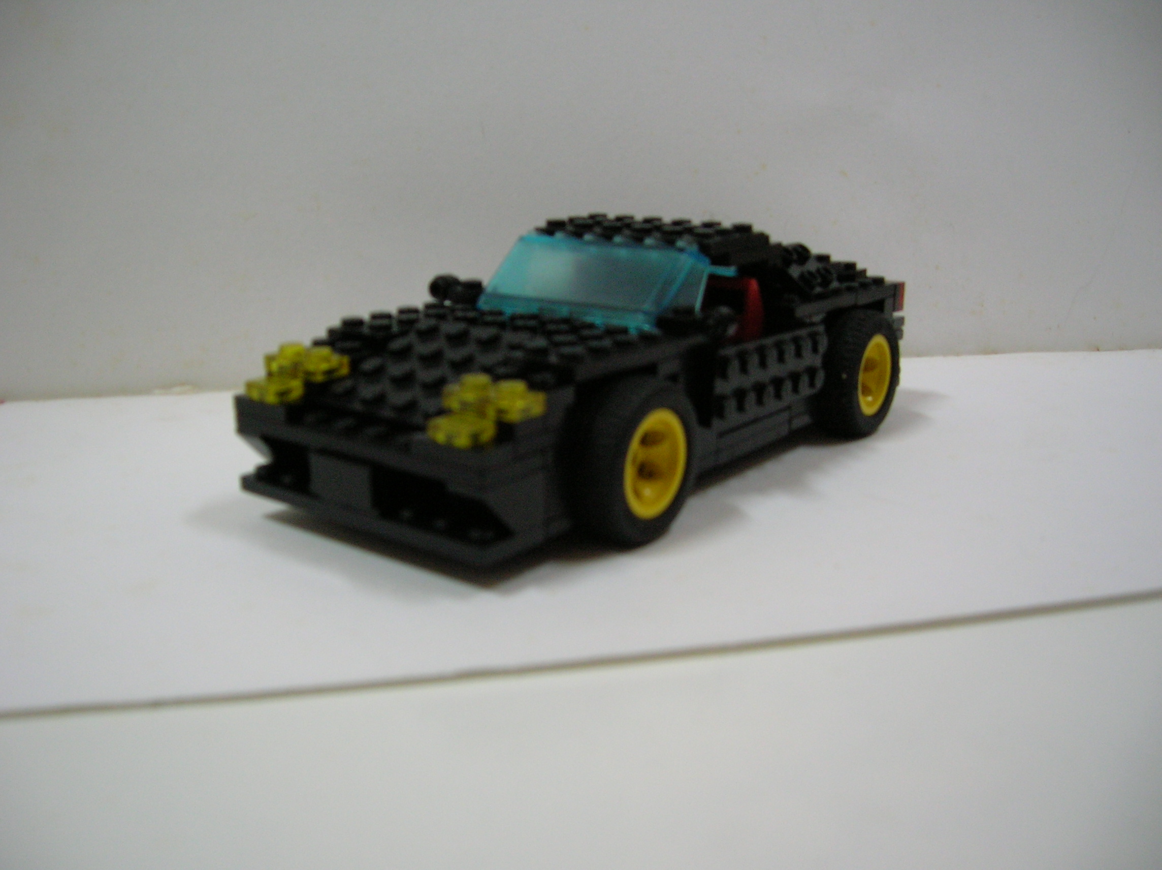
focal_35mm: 34
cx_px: 581
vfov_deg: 41.7
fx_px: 1140
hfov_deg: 54.0
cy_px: 435
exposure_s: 1/5.6
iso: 100
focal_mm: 5.7
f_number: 2.9
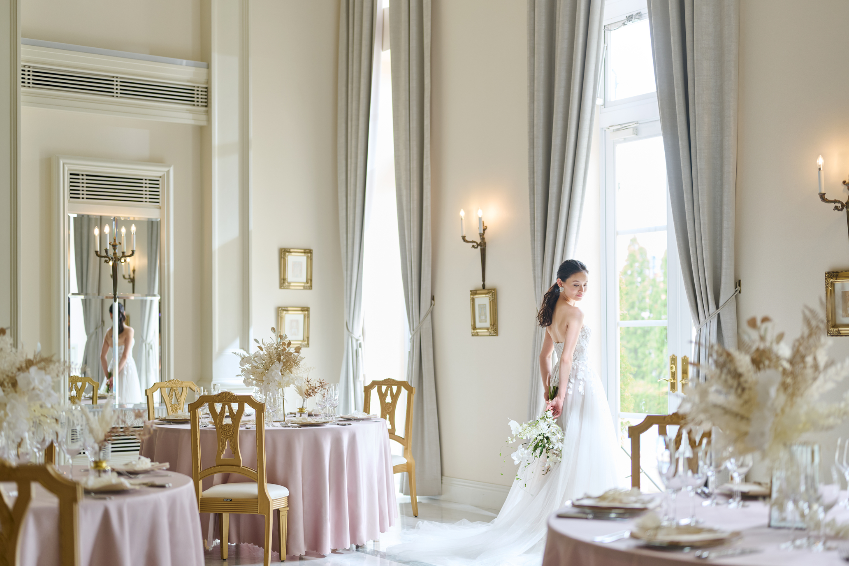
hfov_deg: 39.6
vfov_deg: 27.0
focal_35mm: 50
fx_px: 1179
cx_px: 424
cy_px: 283
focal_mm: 50
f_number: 1.8
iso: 200
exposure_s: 1/200
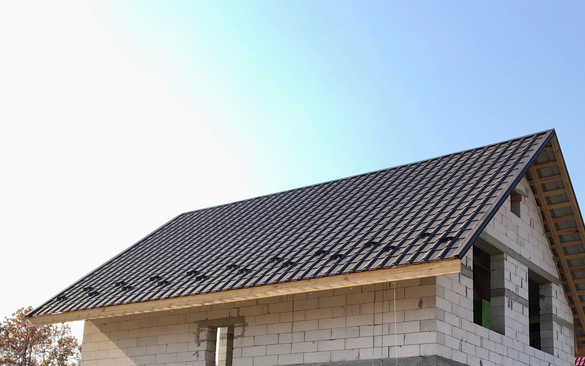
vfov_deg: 25.2
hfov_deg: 40.3
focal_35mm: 50
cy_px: 312
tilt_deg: +11.9
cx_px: 323
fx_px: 797
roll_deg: -2.3
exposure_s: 1/769
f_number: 2.2
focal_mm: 4.15
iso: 25
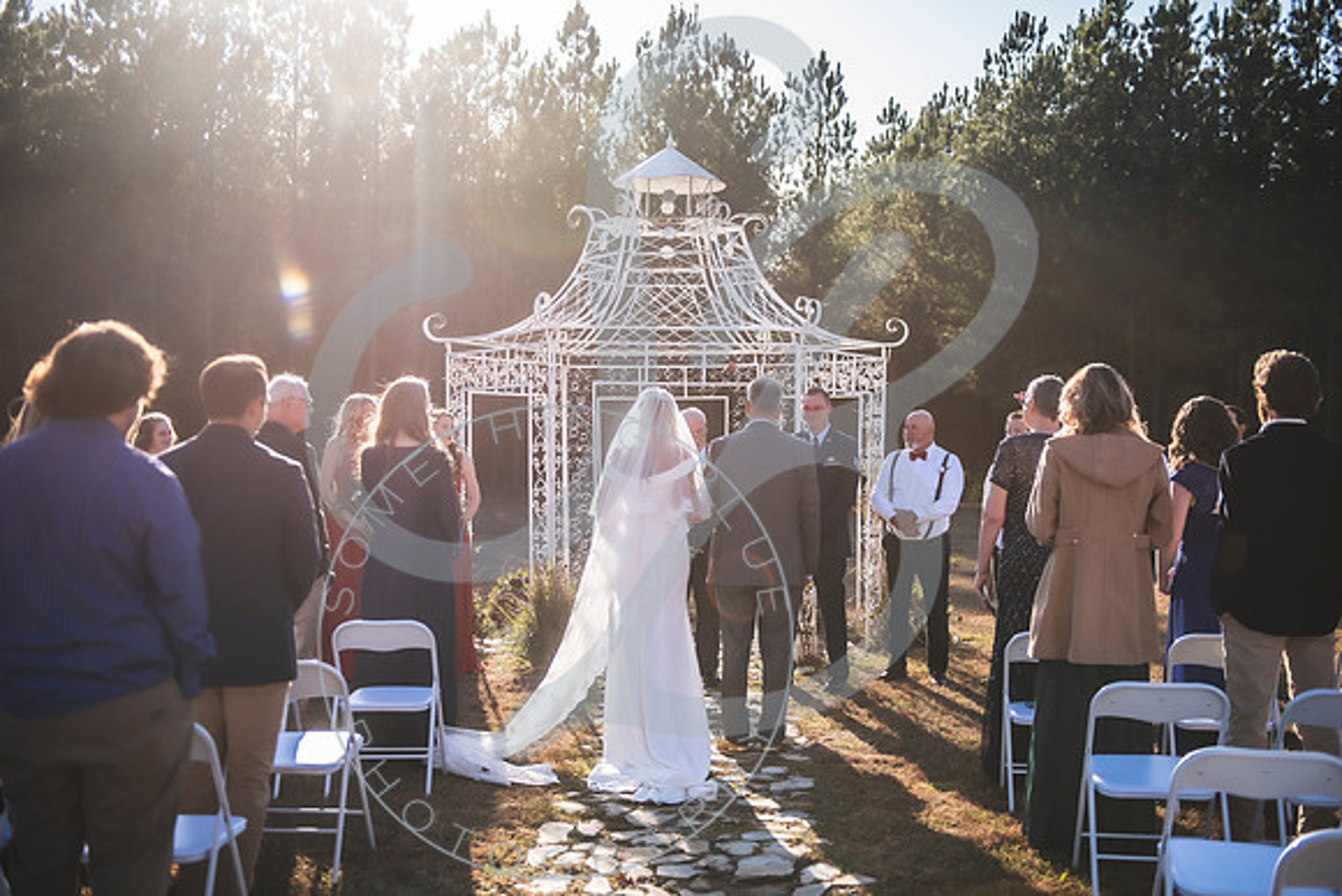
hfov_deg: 43.3
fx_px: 1689
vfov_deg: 29.7
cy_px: 448
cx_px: 673
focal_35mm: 45
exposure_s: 1/1000
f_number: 2.8
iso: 100
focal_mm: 45
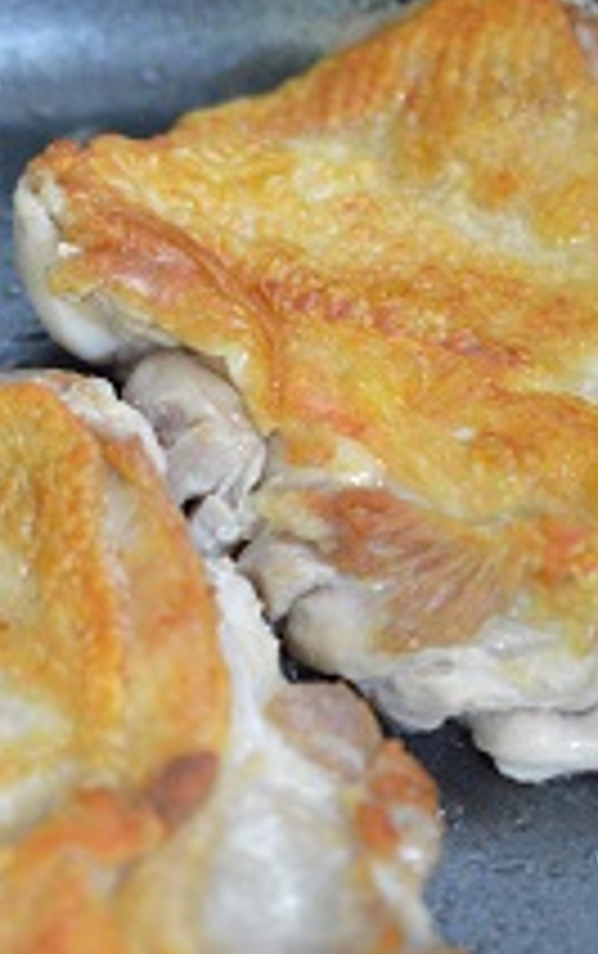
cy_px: 583
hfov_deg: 11.4
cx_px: 103
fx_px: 2991
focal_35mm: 115
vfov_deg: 18.1
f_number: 3
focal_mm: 40
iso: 3600
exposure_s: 1/60
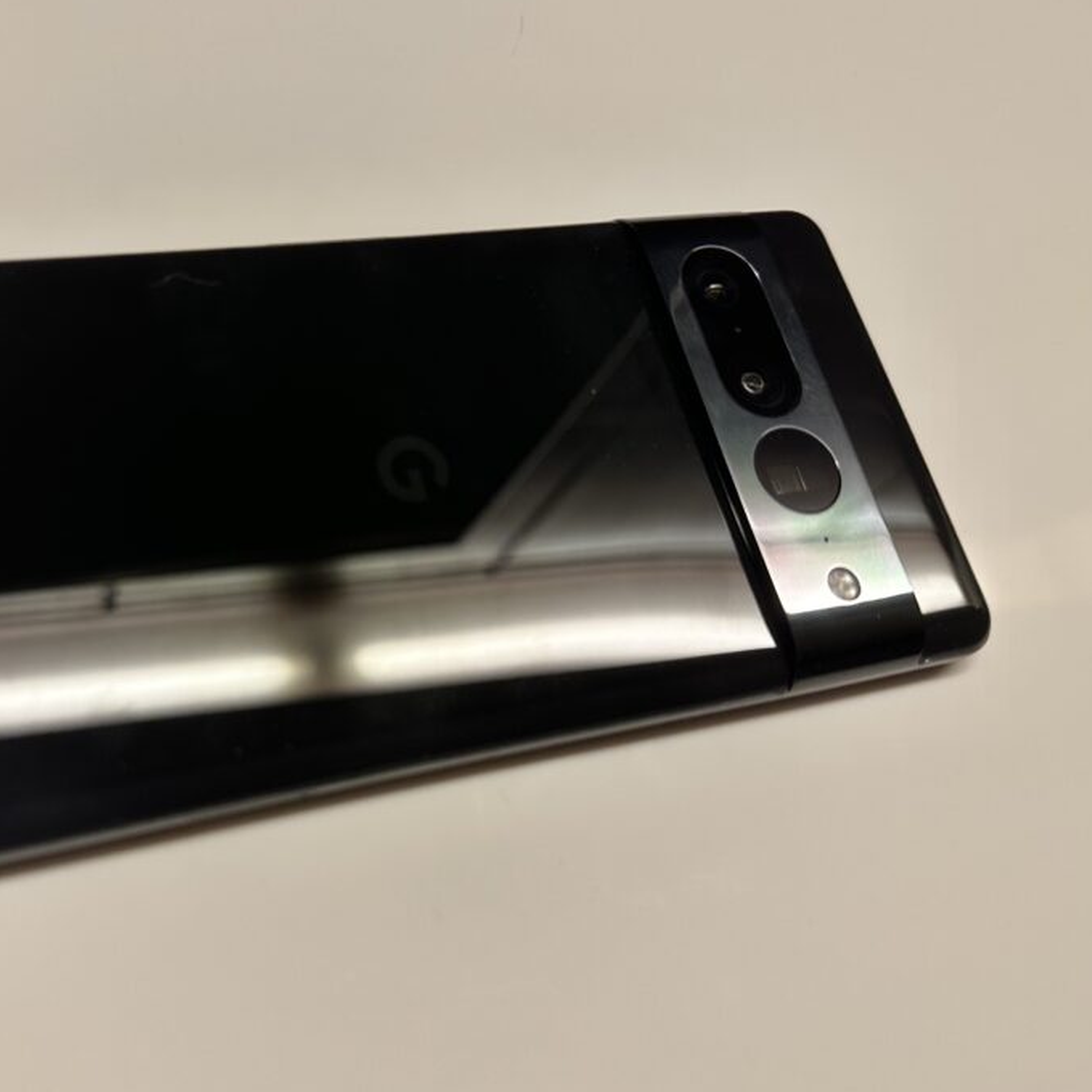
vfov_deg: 51.1
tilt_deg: -63.6
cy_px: 518
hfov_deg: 50.1
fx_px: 1142
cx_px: 355
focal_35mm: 32
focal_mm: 6.86
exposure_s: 1/60
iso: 160
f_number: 1.78
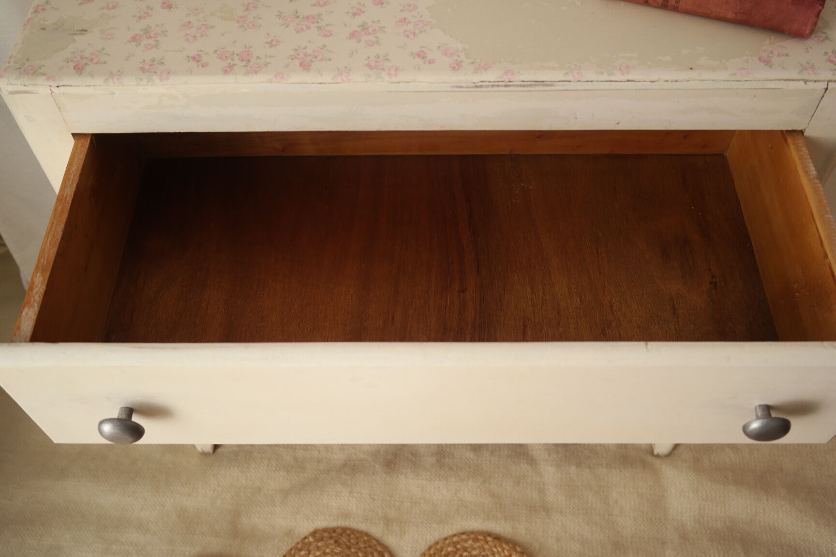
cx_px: 418
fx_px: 836
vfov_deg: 36.9
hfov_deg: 53.1
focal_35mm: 36
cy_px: 278
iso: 200
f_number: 5.6
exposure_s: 1/30
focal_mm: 24
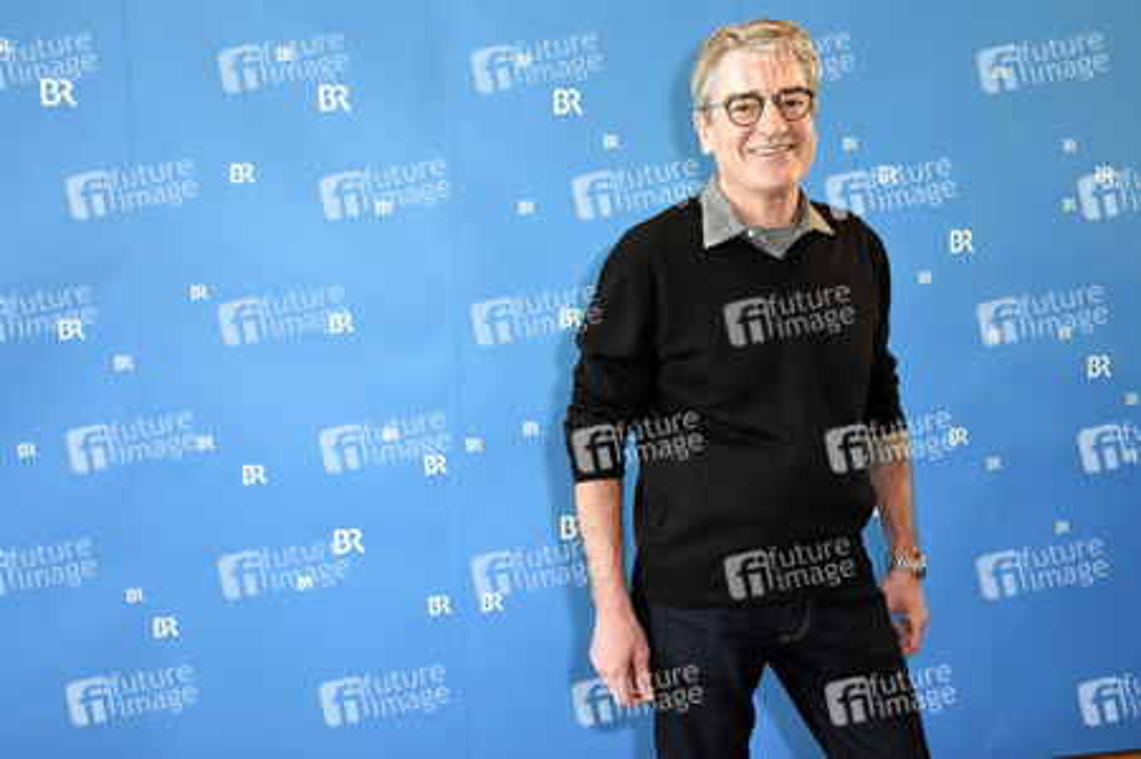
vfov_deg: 36.8
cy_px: 380
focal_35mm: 36
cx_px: 570
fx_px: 1140
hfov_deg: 53.2
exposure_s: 1/160
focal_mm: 24
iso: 1600
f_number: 4.5
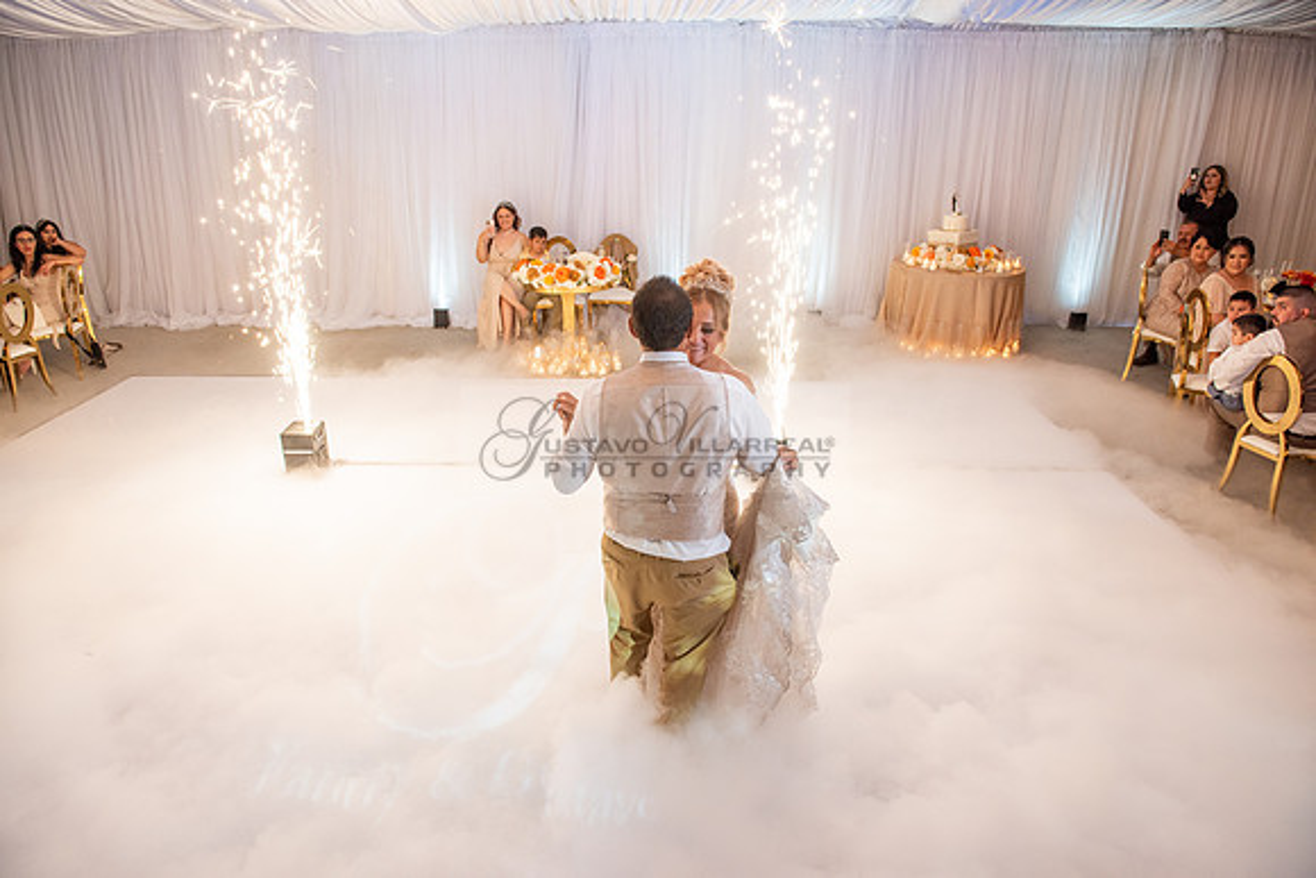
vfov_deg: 53.2
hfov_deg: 73.7
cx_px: 658
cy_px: 439
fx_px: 877
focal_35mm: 24
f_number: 5
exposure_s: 1/125
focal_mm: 24
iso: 1000
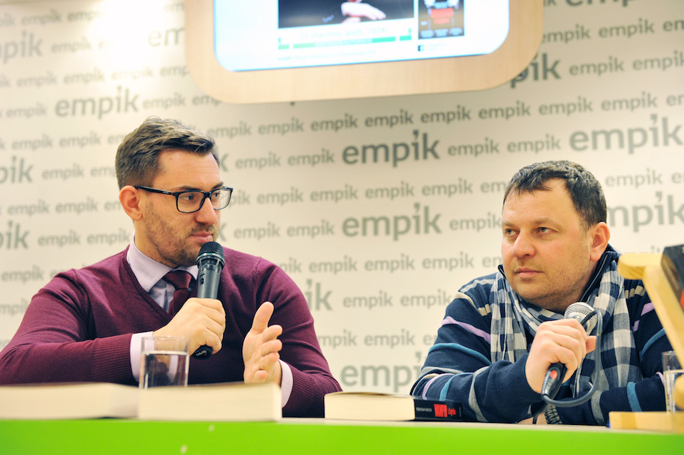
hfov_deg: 39.6
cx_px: 342
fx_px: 949
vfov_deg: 26.9
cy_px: 228
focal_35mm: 50
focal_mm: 50
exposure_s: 1/100
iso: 1600
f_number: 3.2
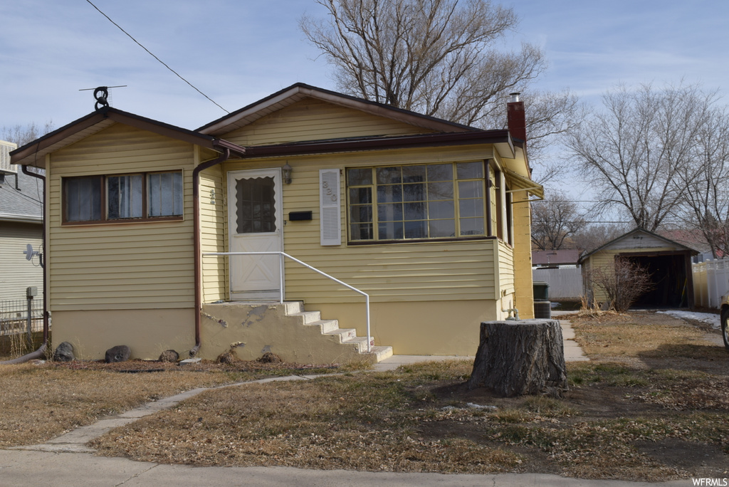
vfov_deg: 33.1
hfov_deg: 47.9
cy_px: 244
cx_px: 364
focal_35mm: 40
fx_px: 821
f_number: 13
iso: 100
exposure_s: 1/200
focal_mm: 27
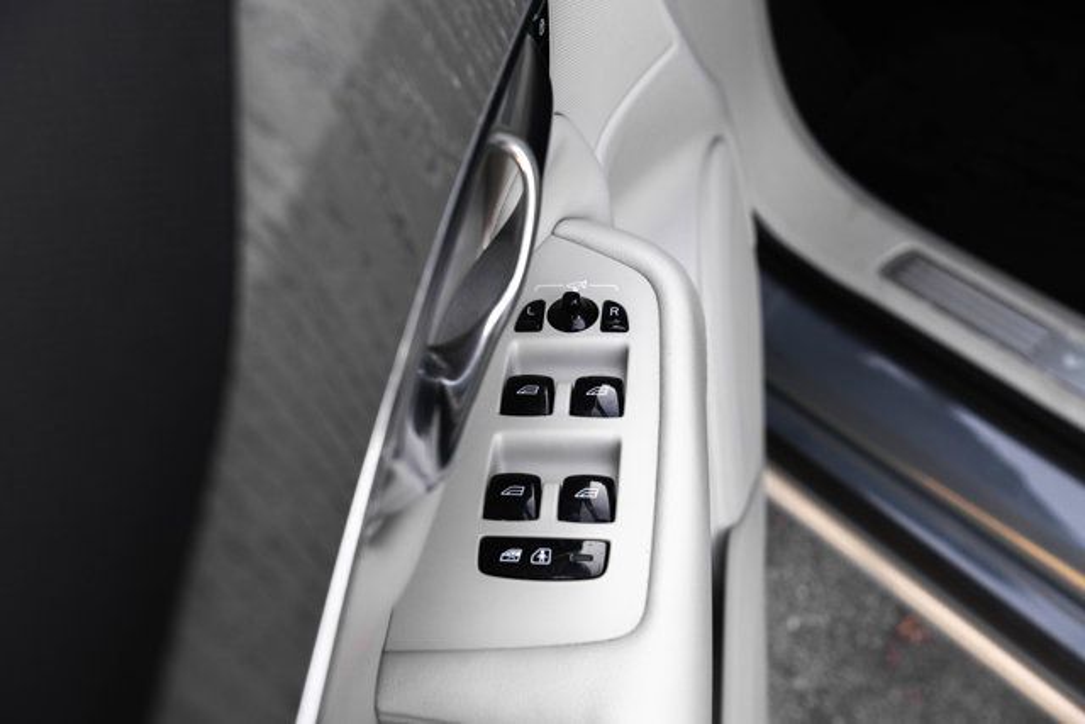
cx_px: 542
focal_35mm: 40
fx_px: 1206
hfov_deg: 48.4
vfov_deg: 33.4
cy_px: 362
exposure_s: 1/200
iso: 1000
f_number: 6.3
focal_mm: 40
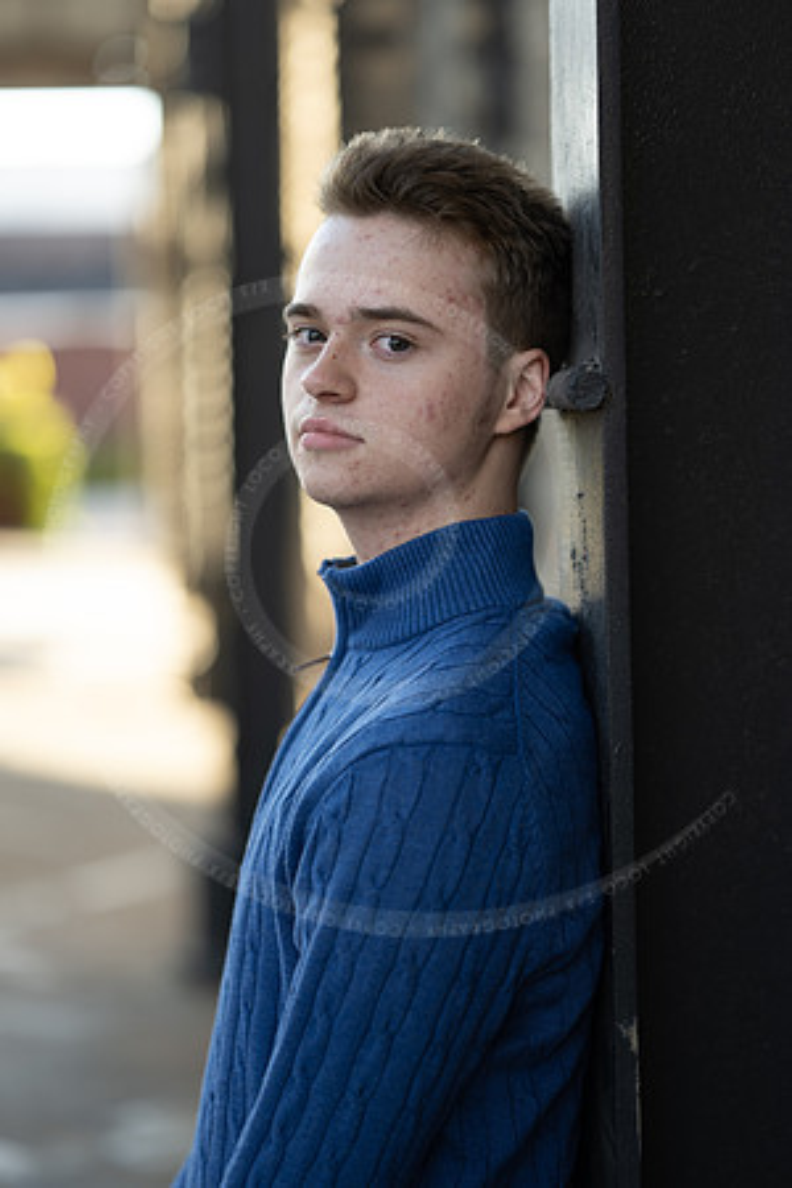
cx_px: 396
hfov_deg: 16.1
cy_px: 594
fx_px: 2805
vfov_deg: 23.9
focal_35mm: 85
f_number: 1.8
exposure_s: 1/250
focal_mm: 85
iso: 100
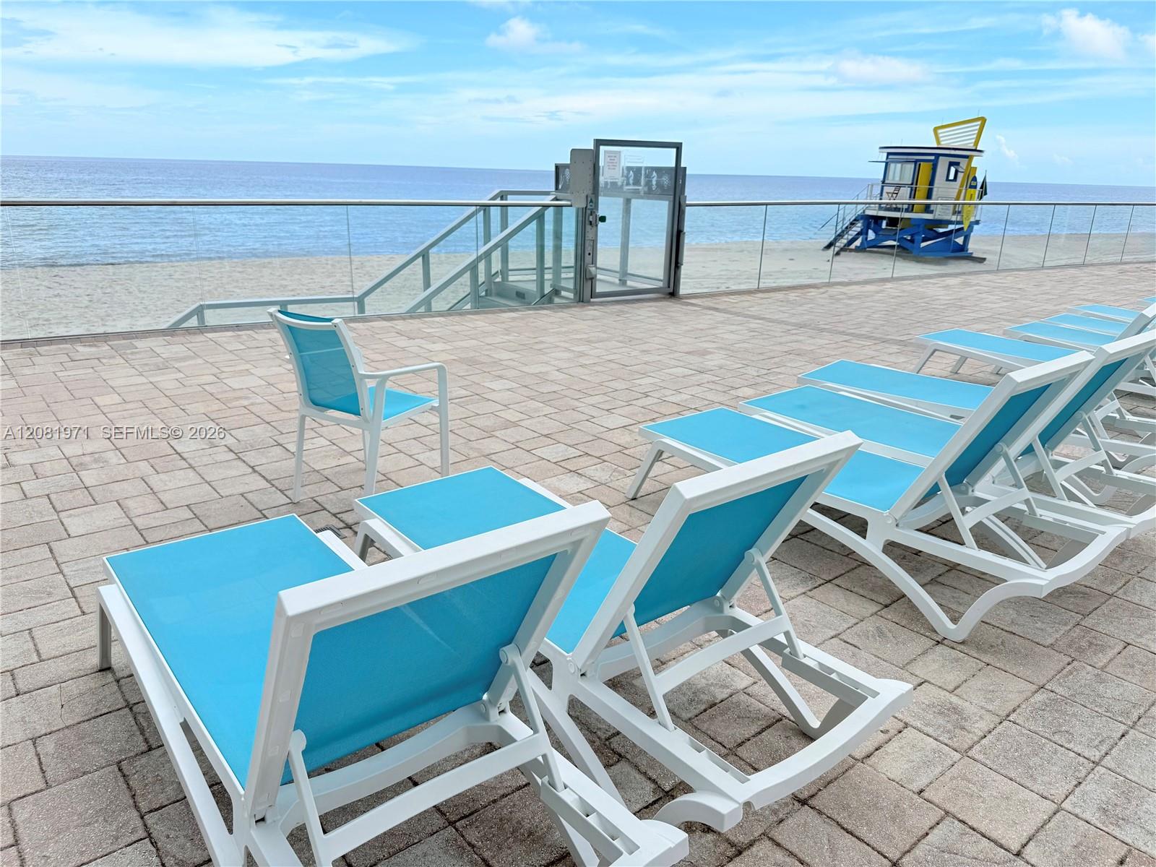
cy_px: 434
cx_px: 578
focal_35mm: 24
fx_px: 801
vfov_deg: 56.8
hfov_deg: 71.6
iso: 80
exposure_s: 1/4405
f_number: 1.78
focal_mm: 6.76
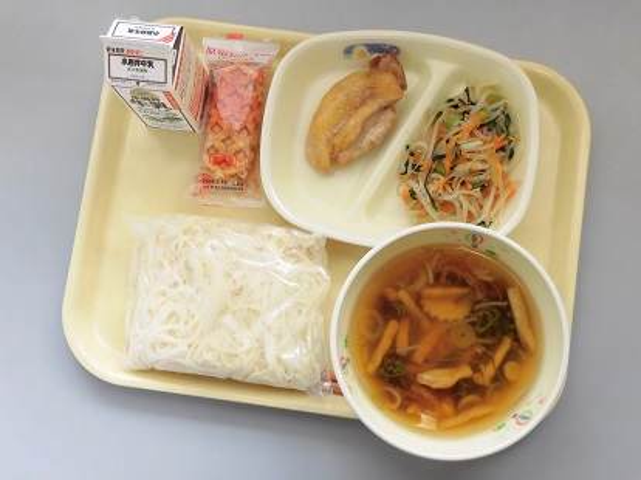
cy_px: 240
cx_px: 320
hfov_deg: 43.9
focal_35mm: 43
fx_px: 796
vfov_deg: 33.6
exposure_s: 1/80
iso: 125
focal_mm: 7.72
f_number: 3.8
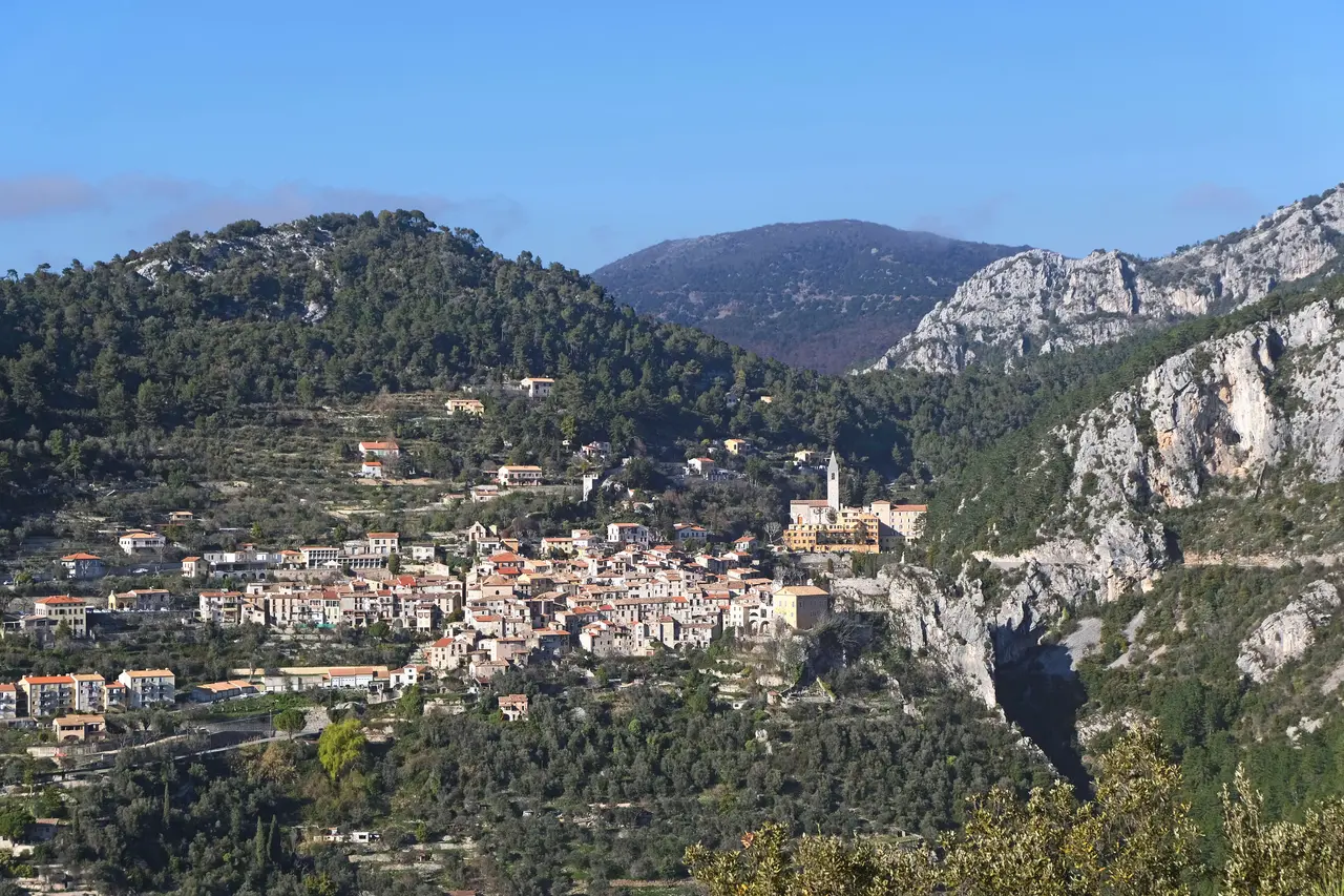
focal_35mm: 75
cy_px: 448
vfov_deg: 18.2
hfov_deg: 27.0
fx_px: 2799
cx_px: 672
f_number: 6.4
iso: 160
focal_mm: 50
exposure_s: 1/800
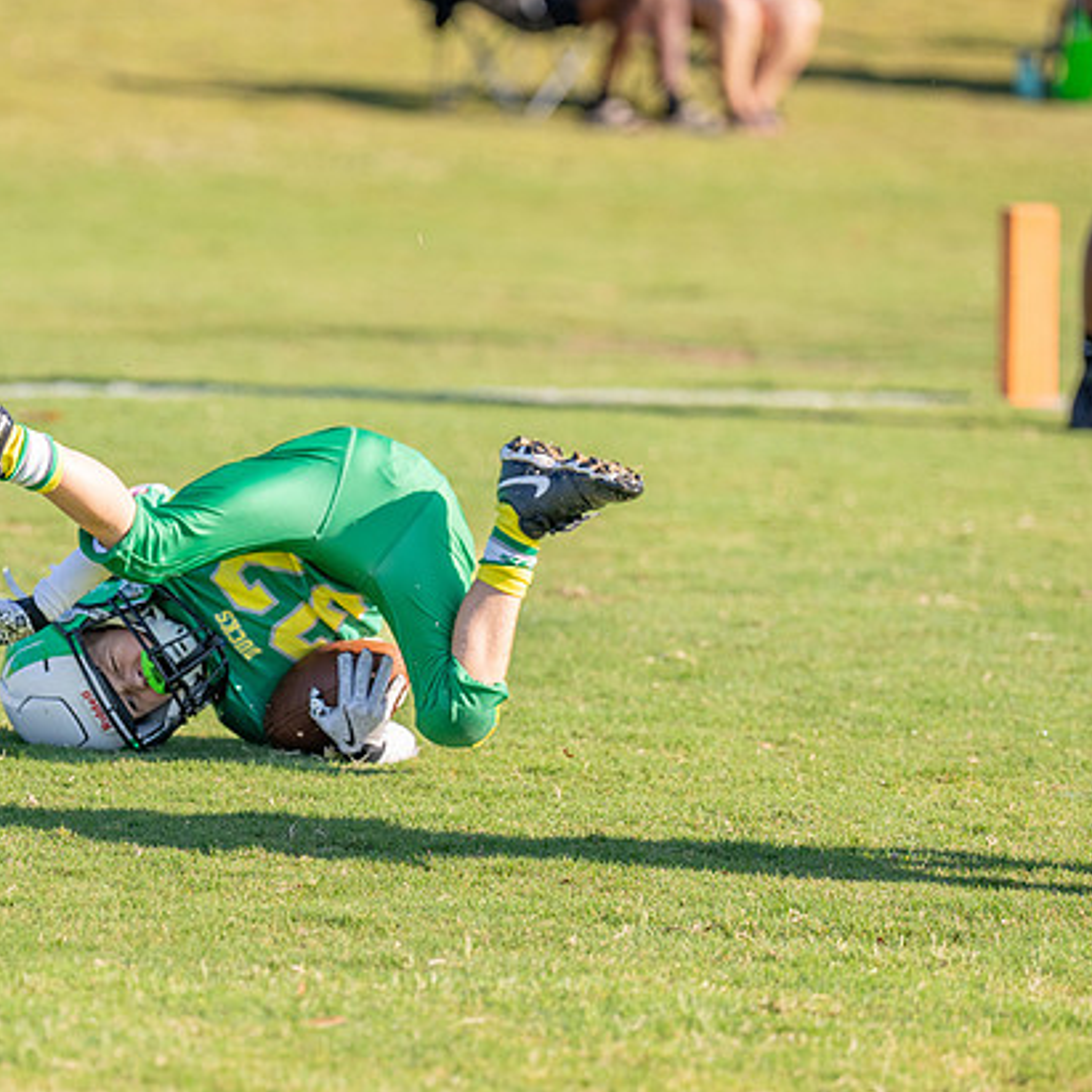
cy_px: 639
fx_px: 9315
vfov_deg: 6.7
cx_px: 363
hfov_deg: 6.7
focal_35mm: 261
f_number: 2.8
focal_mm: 150
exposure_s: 1/2500
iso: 250
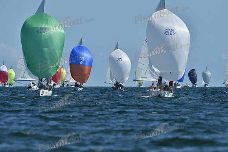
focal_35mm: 600
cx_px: 114
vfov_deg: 2.3
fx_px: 3801
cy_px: 76
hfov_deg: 3.4
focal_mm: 600
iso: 250
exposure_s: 1/1600
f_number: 8
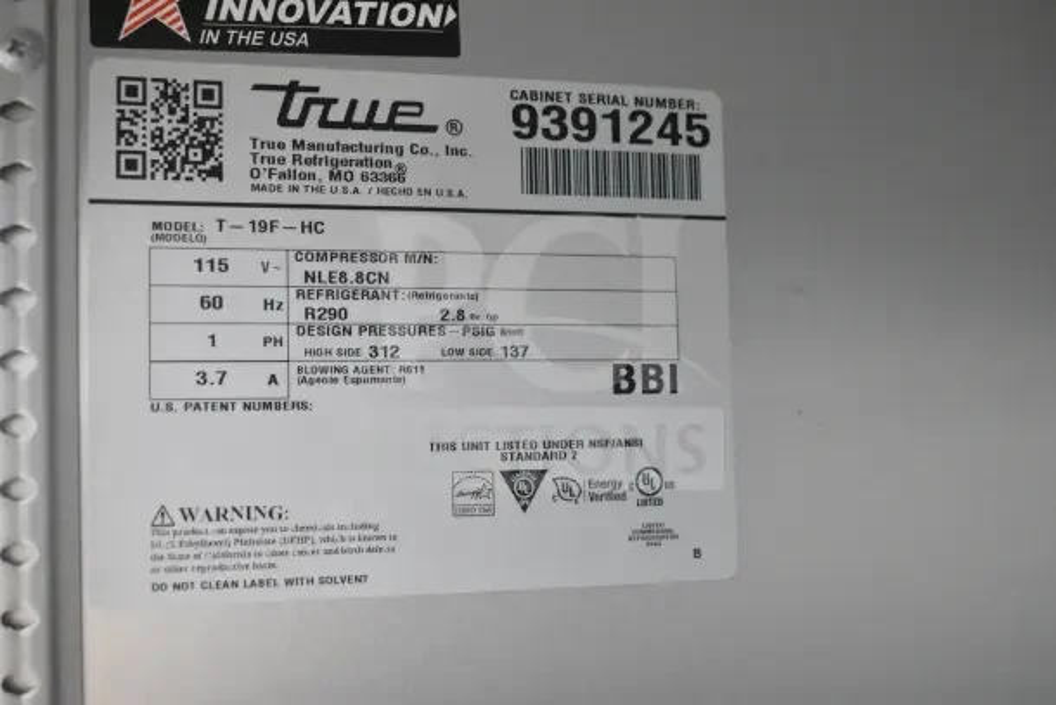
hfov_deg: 43.6
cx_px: 528
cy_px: 352
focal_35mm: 45
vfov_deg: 29.9
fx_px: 1320
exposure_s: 1/60
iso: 6400
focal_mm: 30
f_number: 4.2
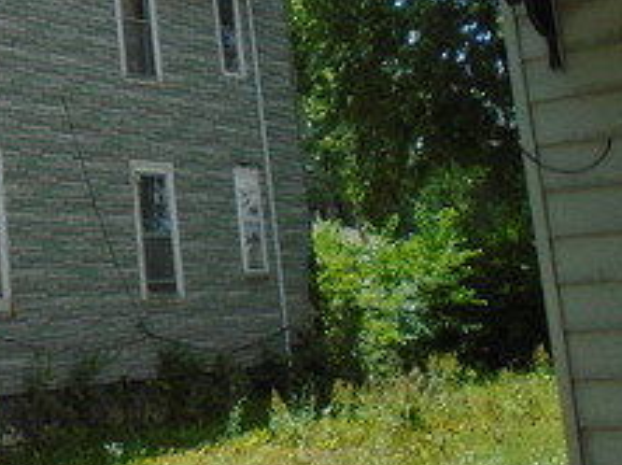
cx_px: -126
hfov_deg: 23.7
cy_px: 11
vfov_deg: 19.1
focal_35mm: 75
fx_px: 1346
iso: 100
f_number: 3.2
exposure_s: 1/800
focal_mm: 4.6
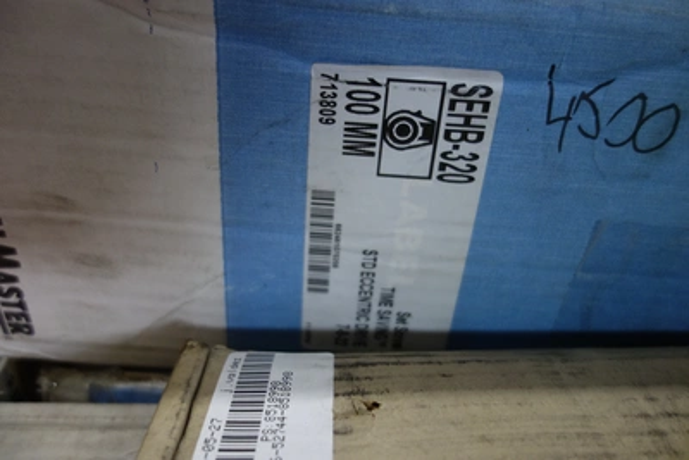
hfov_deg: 65.5
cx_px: 344
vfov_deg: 46.4
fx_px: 536
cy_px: 230
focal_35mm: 28
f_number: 1.8
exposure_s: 1/250
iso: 500
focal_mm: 10.4
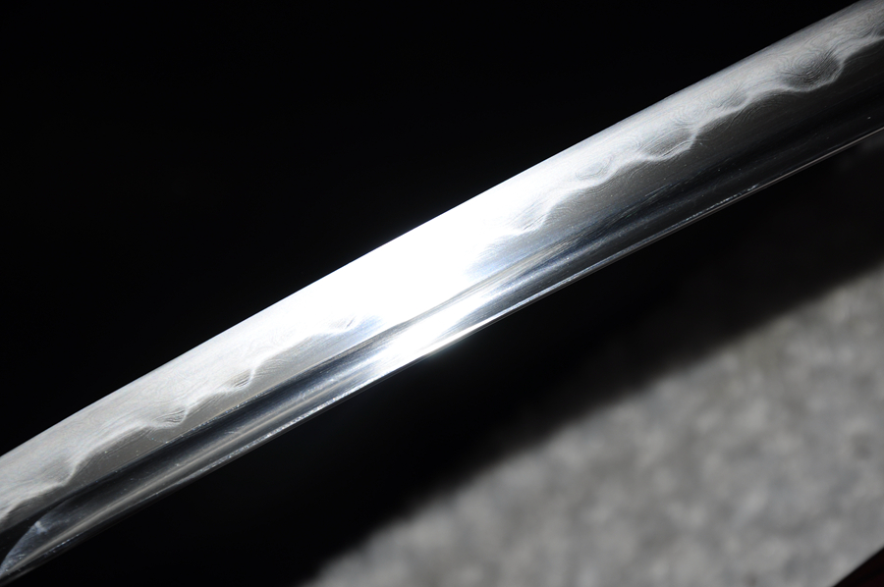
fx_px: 3863
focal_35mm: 158
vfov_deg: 8.7
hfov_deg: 13.1
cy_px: 294
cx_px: 442
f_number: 10
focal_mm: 105
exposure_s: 1/160
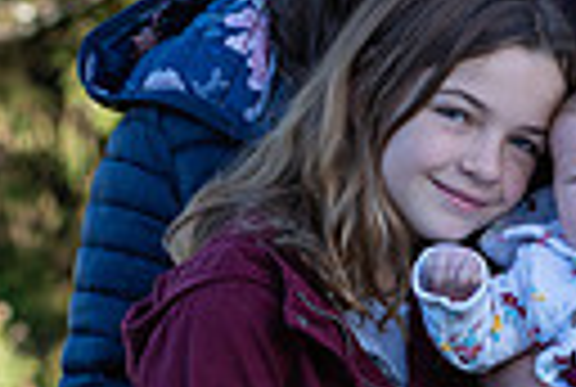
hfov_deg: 4.9
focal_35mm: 416
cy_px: 146
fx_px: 6672
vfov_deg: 3.3
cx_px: 508
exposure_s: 1/250
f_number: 5.6
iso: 200
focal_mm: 92
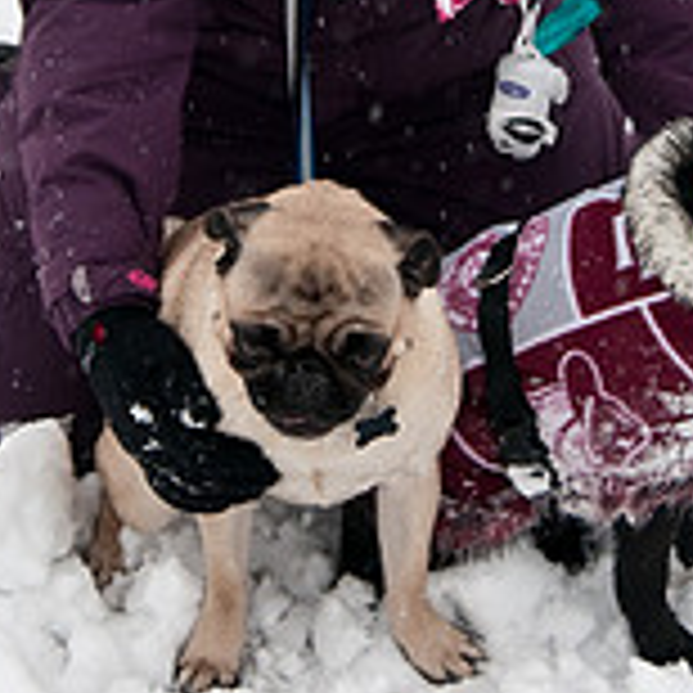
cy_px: -133
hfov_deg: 10.7
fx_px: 3692
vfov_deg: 10.5
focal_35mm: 163
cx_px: 338
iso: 200
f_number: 3.2
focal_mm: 34
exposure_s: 1/320
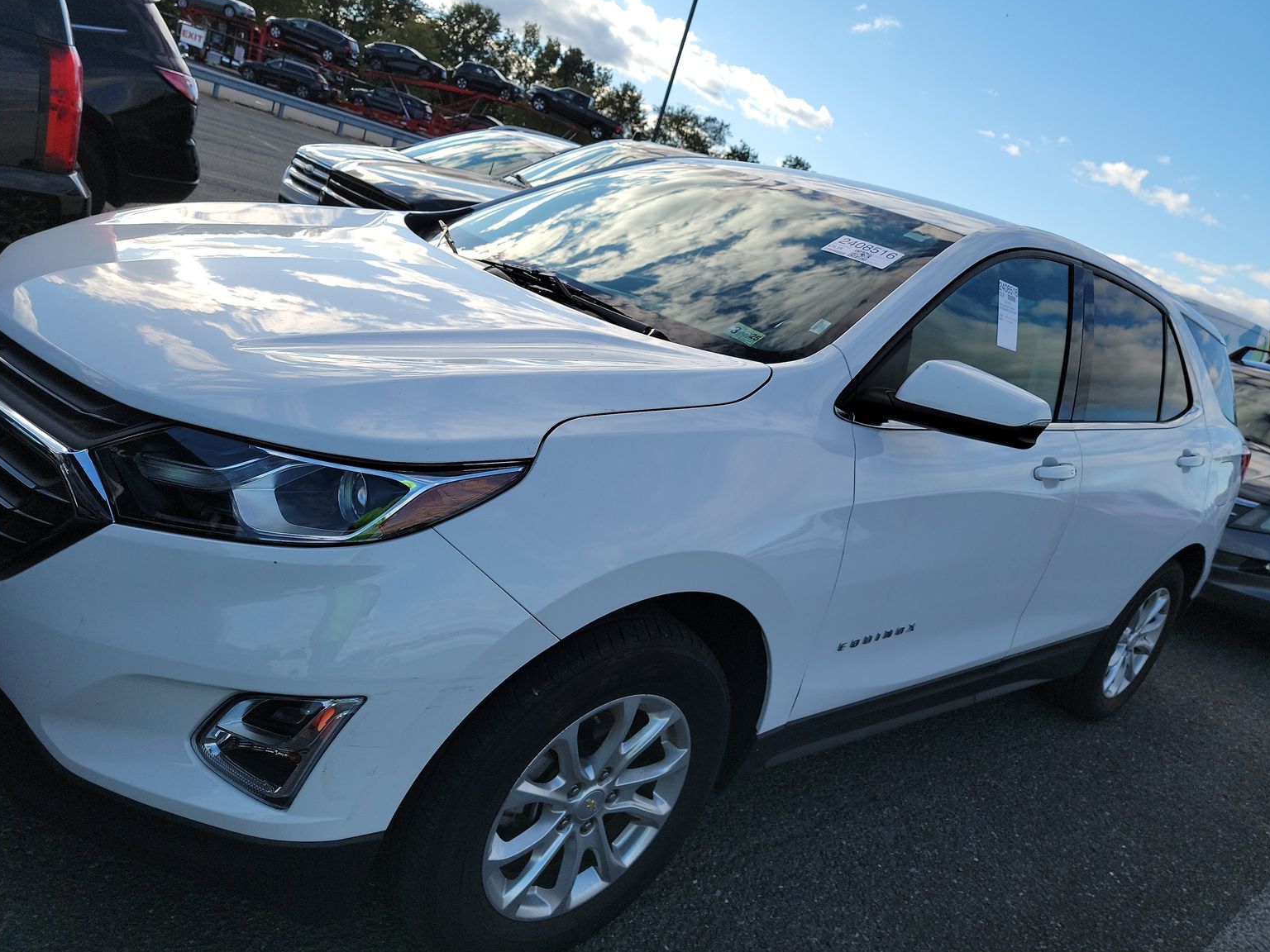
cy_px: 461
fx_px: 917
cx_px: 644
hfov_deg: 69.4
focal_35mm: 25
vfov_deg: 54.9
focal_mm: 6.7
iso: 50
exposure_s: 1/689
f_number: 1.8
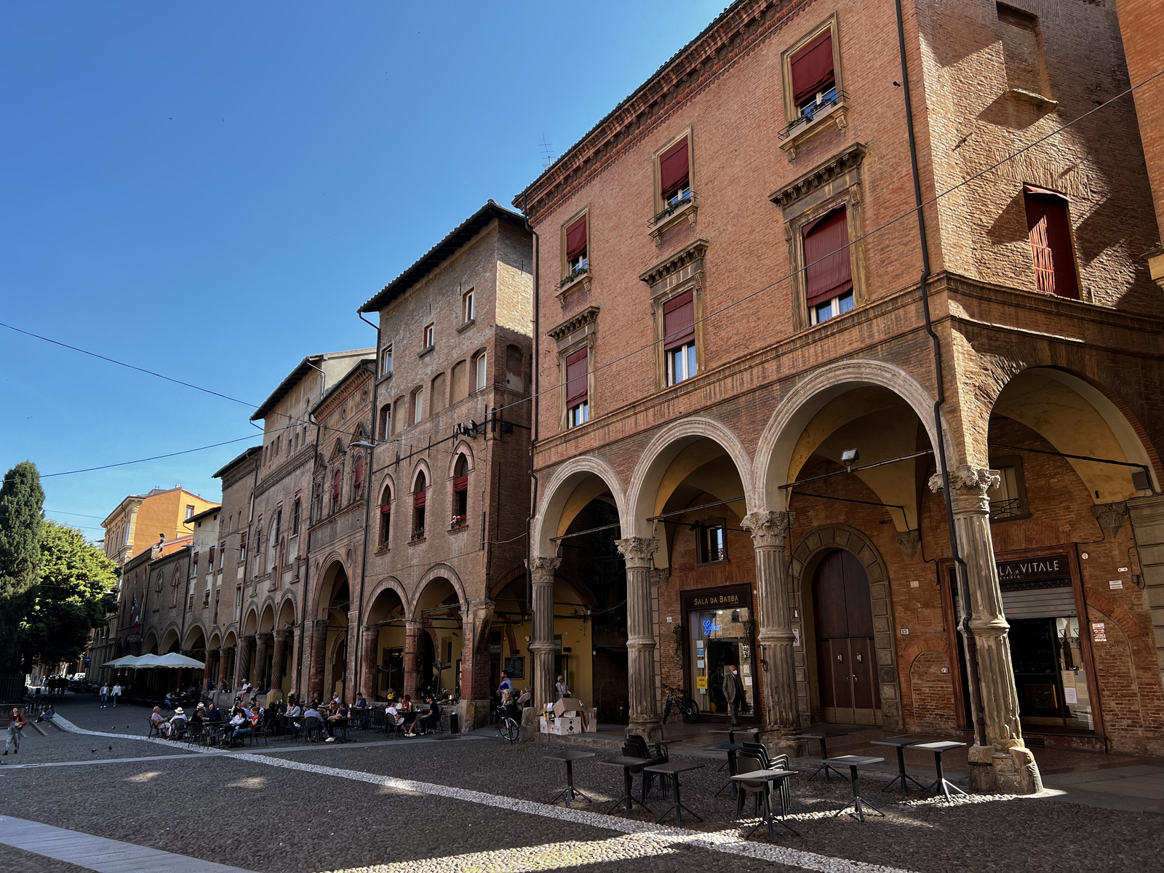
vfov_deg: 53.1
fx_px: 874
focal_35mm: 26
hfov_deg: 67.3
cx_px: 582
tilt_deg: +14.6
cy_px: 436
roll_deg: +0.6
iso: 50
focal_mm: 5.7
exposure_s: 1/1597
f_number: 1.5
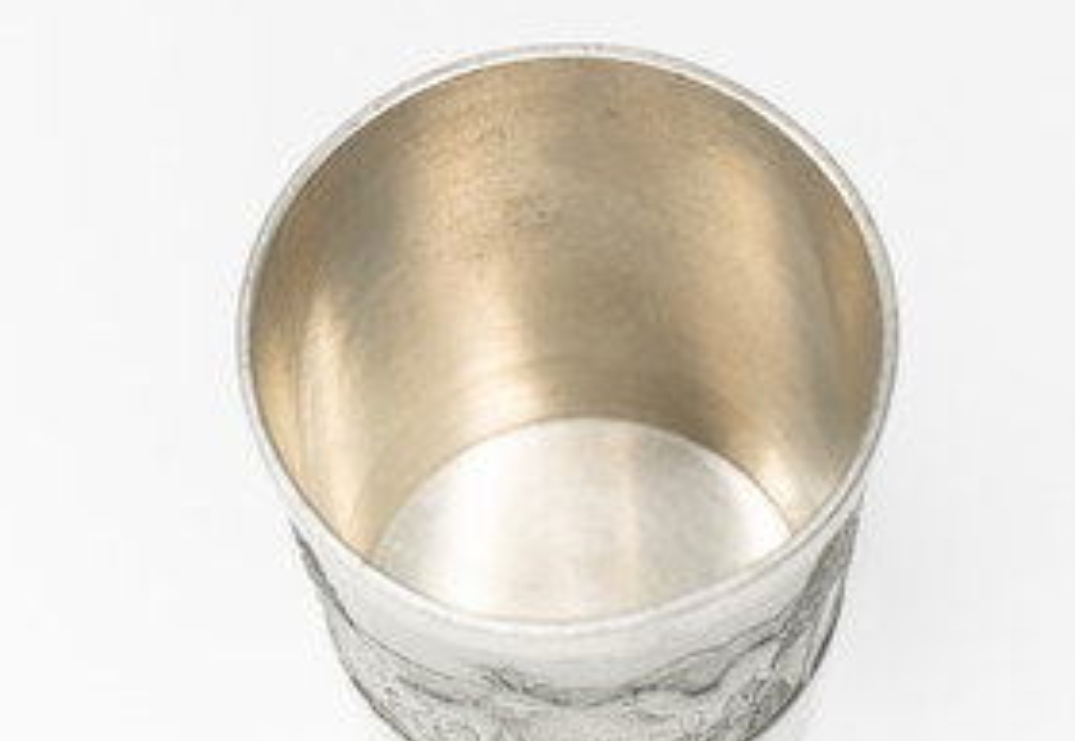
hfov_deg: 12.6
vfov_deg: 8.6
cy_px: 864
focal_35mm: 161
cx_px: 689
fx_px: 4858
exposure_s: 1/125
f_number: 4.5
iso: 200
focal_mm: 62
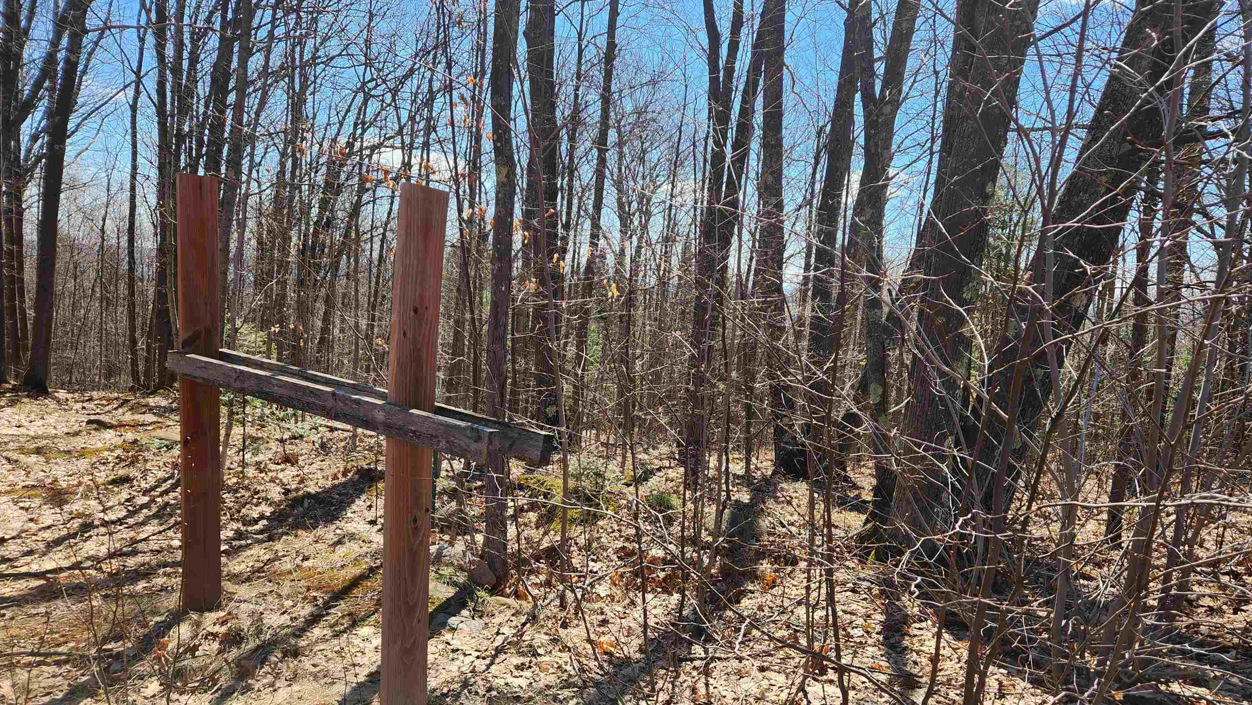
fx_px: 896
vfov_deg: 42.7
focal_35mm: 27
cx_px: 657
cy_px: 418
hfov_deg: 69.8
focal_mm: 5.4
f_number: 1.8
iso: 20
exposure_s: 1/825
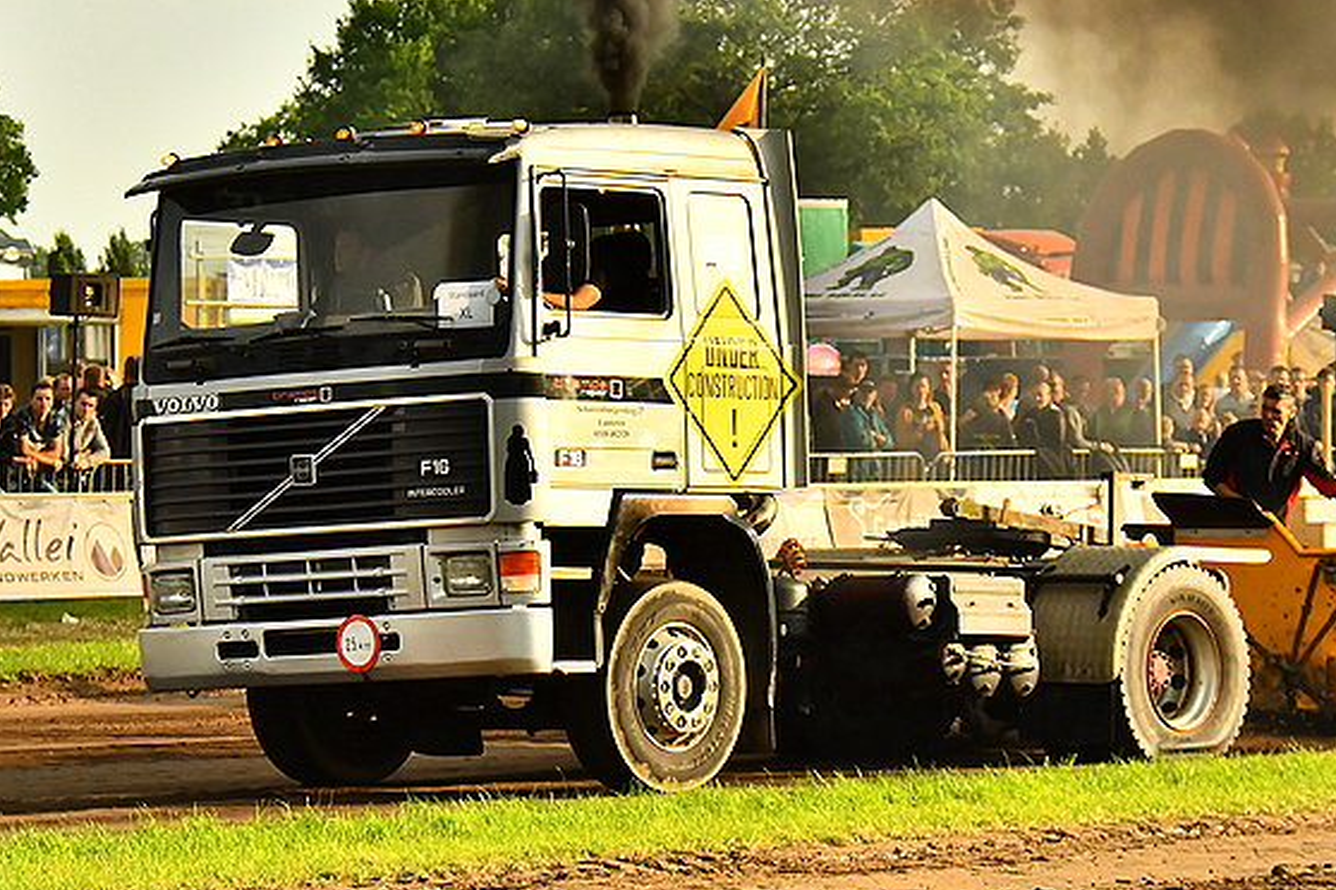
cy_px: 439
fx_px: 6865
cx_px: 611
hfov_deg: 11.1
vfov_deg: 7.4
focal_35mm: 185
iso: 1250
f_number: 5.6
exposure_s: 1/6400
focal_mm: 86
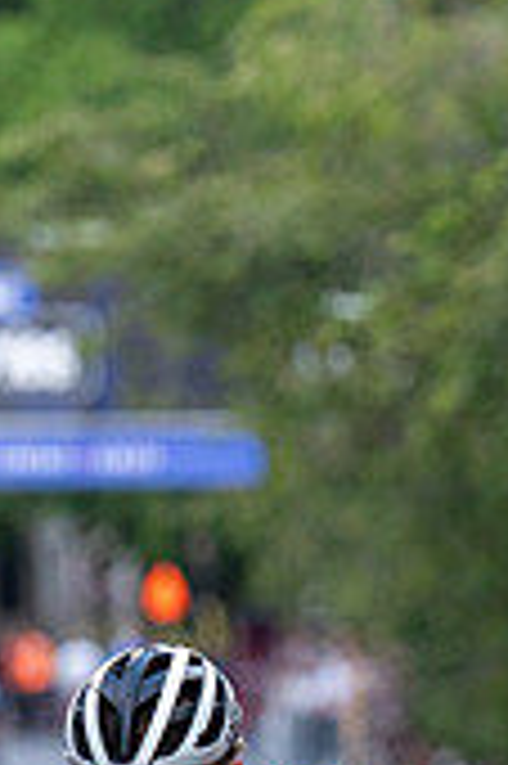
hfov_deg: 1.9
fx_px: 15037
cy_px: 824
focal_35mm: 709
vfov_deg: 2.9
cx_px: 260
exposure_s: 1/800
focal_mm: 168
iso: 2000
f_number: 3.5
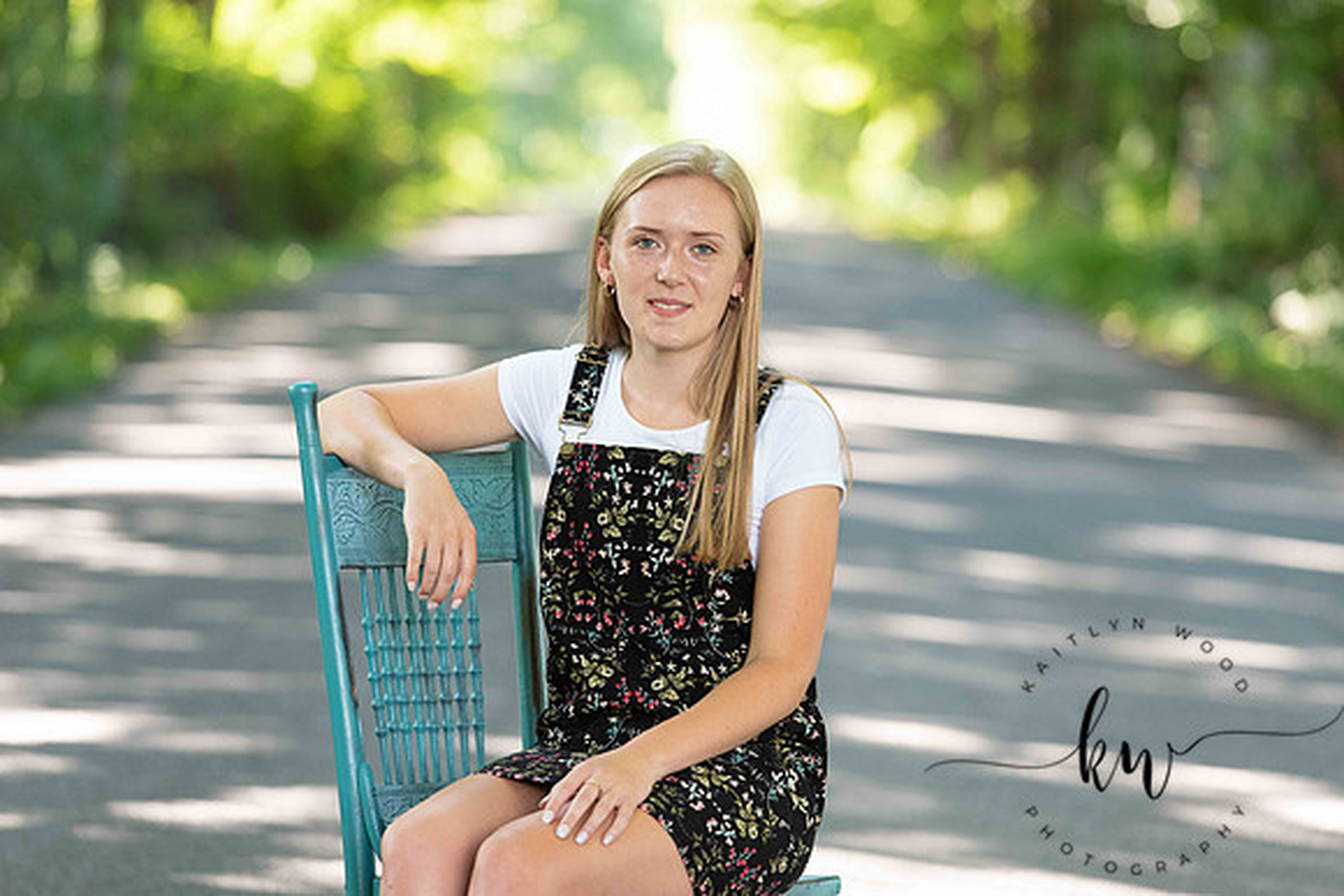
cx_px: 672
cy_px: 448
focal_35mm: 180
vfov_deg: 7.6
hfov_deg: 11.4
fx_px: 6721
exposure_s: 1/200
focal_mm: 180
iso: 640
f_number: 3.5
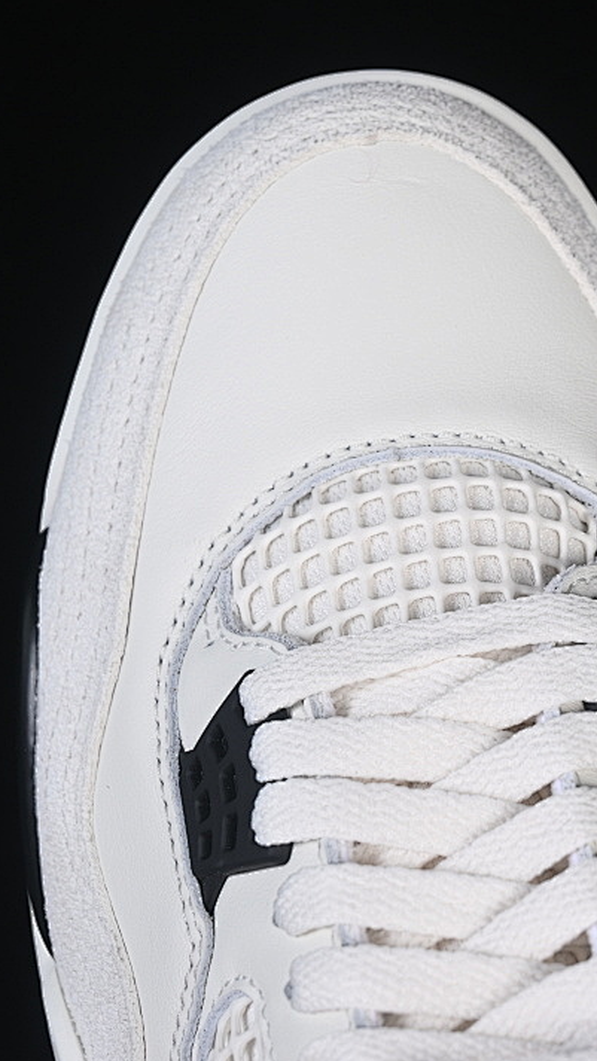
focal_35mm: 119
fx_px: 3349
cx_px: 427
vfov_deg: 18.0
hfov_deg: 10.2
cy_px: 533
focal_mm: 50
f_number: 7.1
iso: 160
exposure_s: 1/80
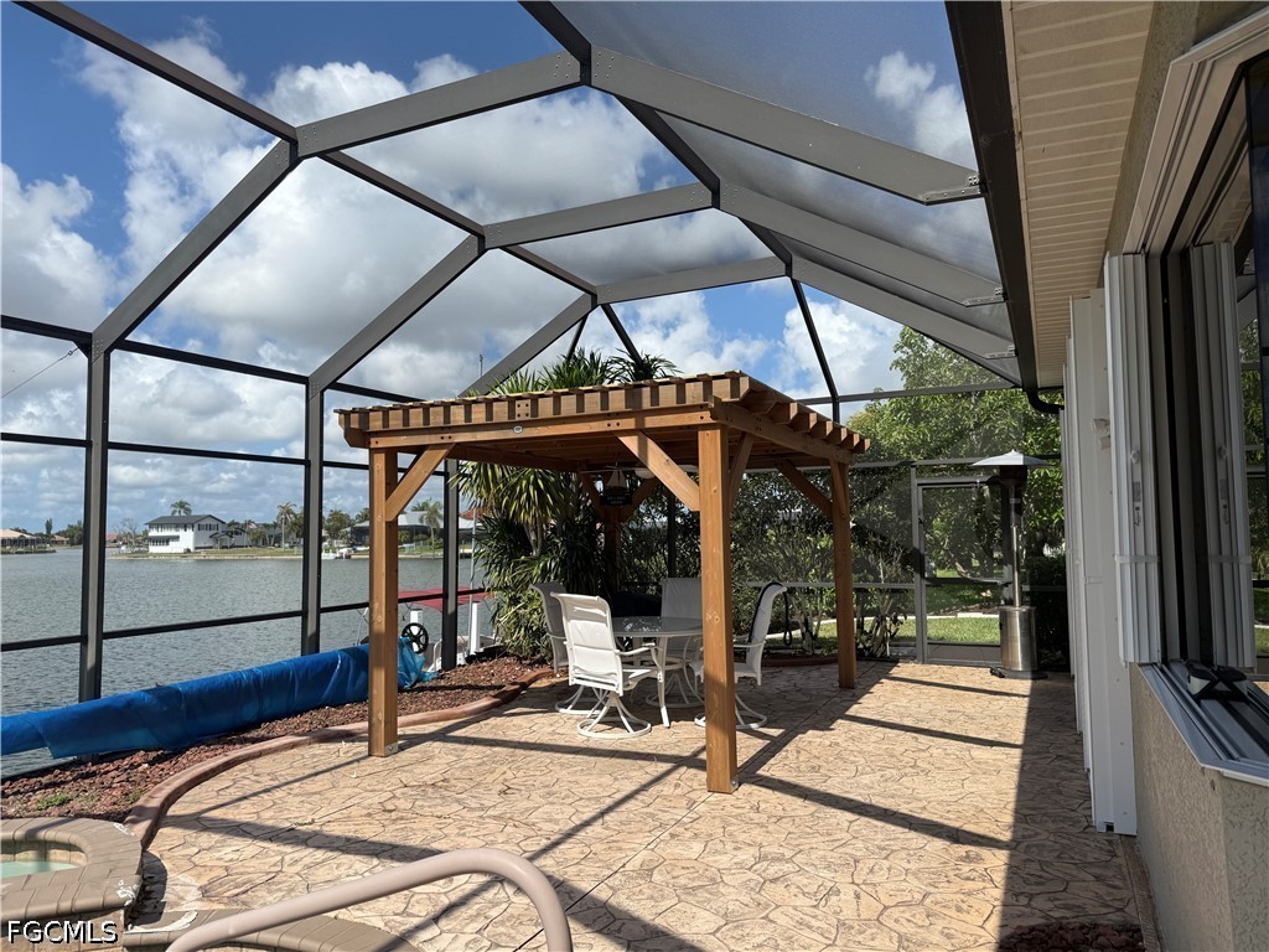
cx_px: 634
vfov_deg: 56.8
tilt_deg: +3.0
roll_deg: +0.5
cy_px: 476
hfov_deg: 71.6
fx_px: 880
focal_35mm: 24
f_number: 1.78
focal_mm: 6.76
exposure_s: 1/3759
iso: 80
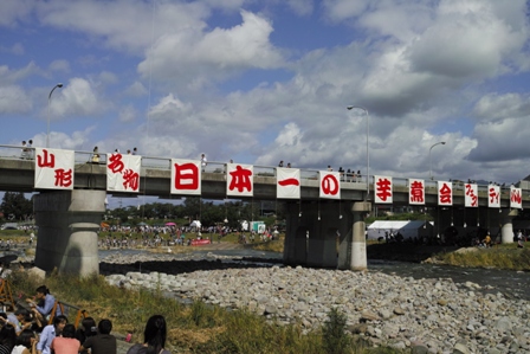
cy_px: 177
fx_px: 663
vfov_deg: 29.9
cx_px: 265
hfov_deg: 43.6
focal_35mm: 45
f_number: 10
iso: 200
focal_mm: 30
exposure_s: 1/800
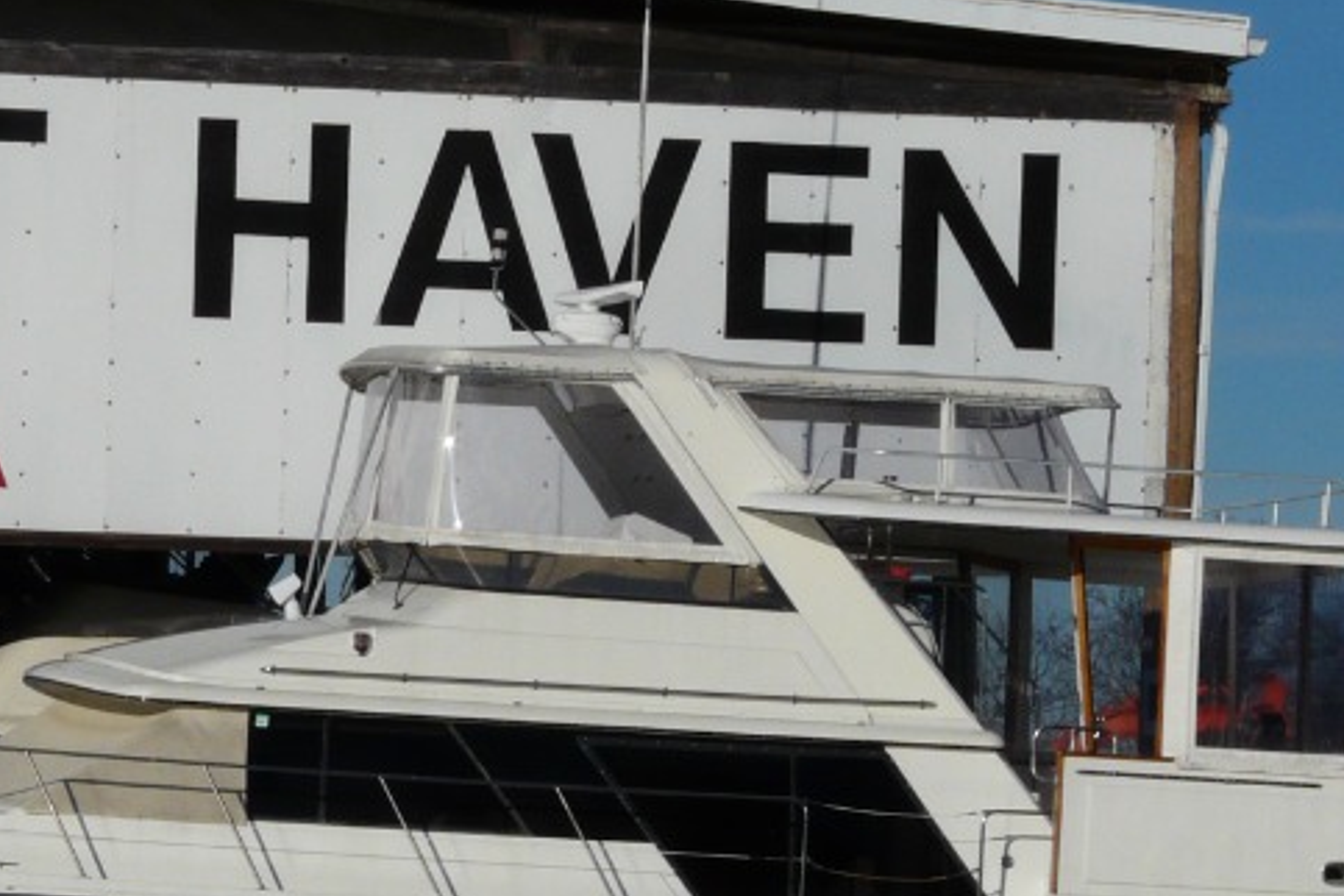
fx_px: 6831
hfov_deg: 11.2
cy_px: 760
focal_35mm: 183
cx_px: 289
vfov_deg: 7.5
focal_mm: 14
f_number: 8
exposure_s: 1/800
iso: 100
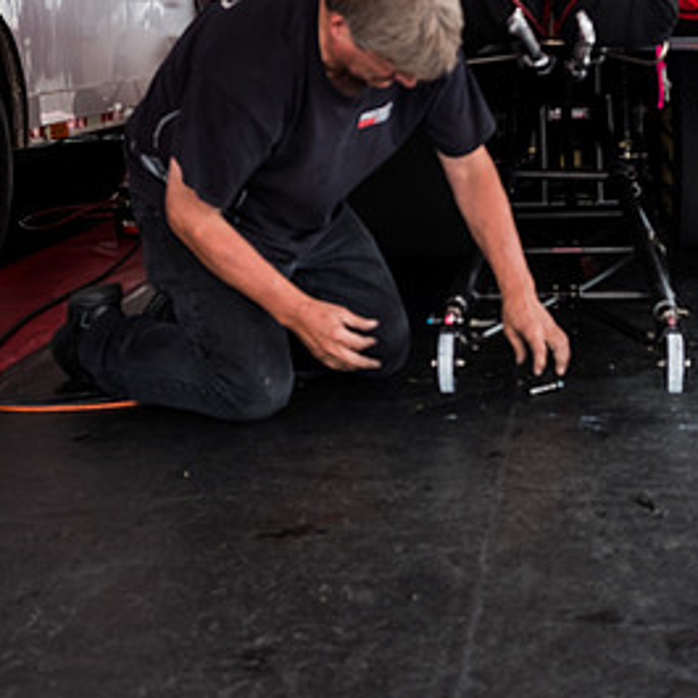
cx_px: 527
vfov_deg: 26.3
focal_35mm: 65
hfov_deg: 26.1
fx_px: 1483
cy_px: 209
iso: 400
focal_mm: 23.3
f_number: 5
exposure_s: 1/125
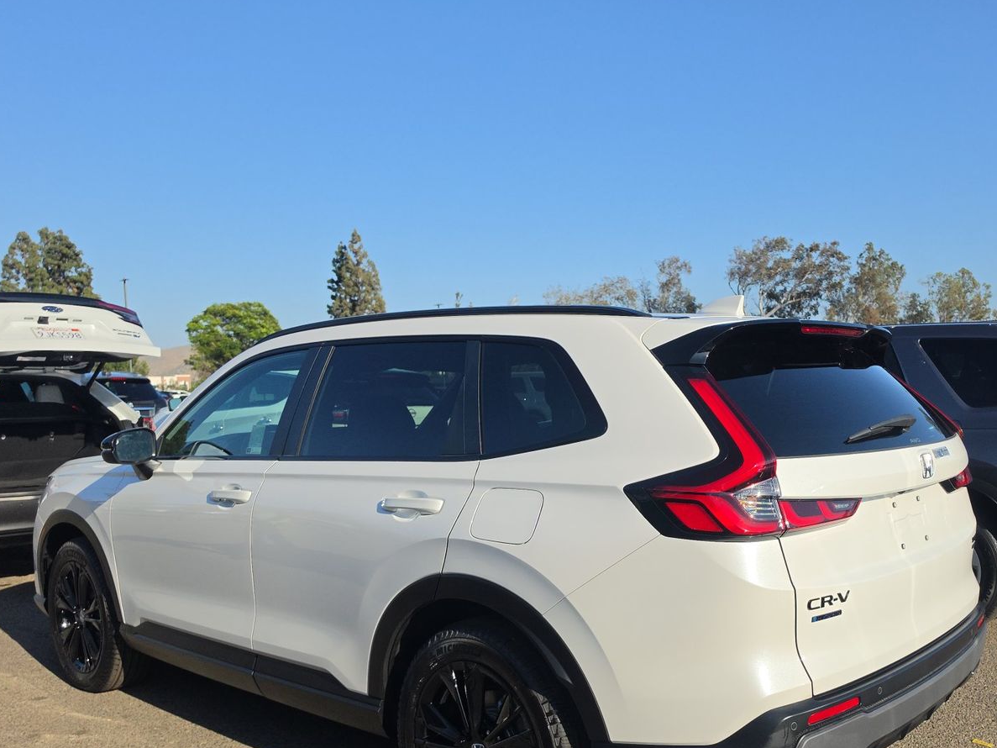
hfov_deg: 57.8
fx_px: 893
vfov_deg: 45.1
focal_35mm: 31
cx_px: 610
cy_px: 467
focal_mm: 6.5
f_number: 1.4
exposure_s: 1/7940
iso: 56
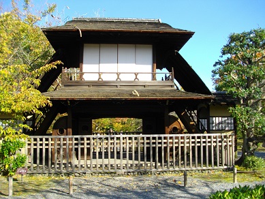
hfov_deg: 56.8
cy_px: 100
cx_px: 132
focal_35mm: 32
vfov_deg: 44.2
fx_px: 245
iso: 100
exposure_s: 1/500
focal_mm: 5.7
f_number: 2.9
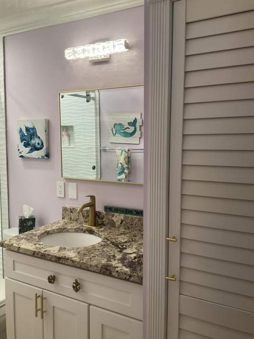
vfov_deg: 61.7
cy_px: 170
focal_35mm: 29
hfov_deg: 48.2
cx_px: 127
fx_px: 284
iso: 80
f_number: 1.8
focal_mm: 3
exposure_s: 1/60
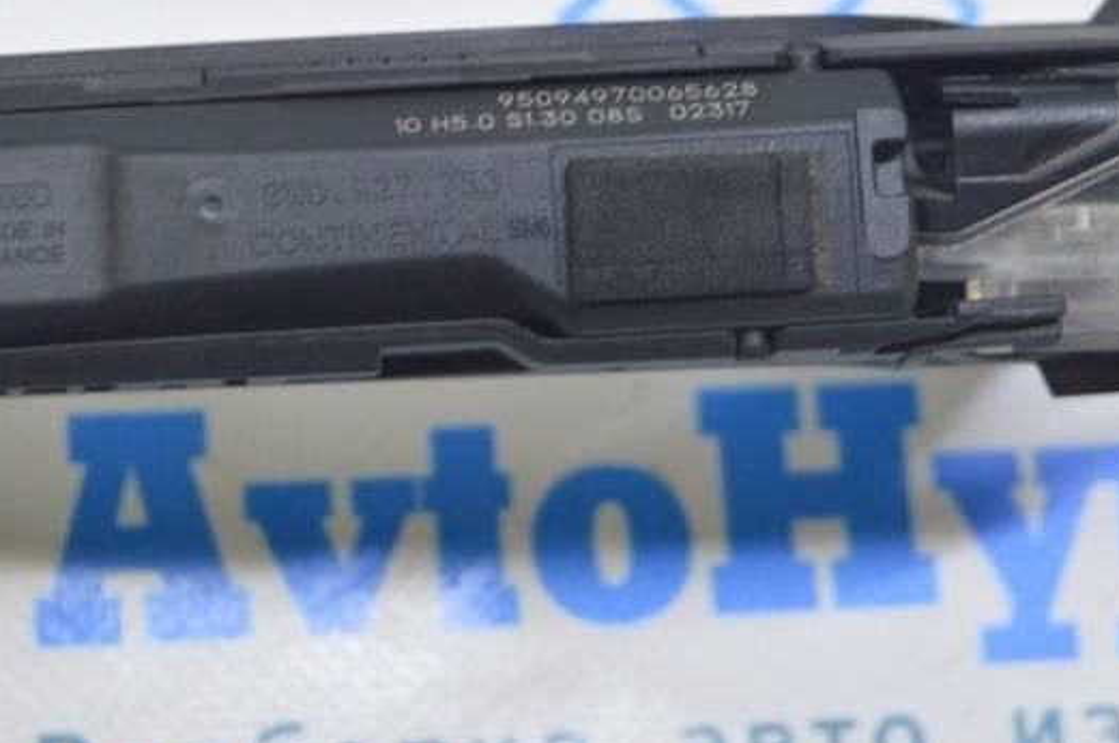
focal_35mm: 118
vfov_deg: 11.5
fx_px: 3663
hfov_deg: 17.3
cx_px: 324
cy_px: 96
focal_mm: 40
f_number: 5.6
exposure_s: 1/20
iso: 400
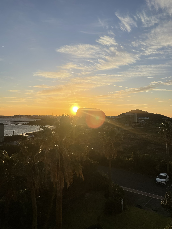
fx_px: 172
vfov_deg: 67.3
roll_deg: +0.0
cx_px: 86
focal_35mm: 26
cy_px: 114
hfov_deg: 53.1
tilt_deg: -0.3
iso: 50
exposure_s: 1/5814
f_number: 1.6
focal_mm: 4.2
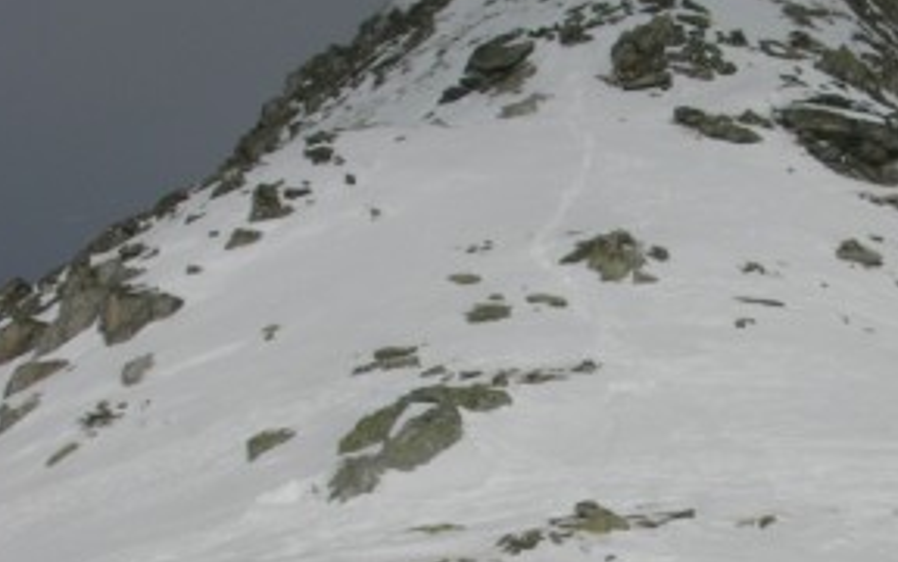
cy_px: 574
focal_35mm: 99
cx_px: 655
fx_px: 2423
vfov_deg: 13.0
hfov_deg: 20.9
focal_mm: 8.9
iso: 50
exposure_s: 1/893
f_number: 8
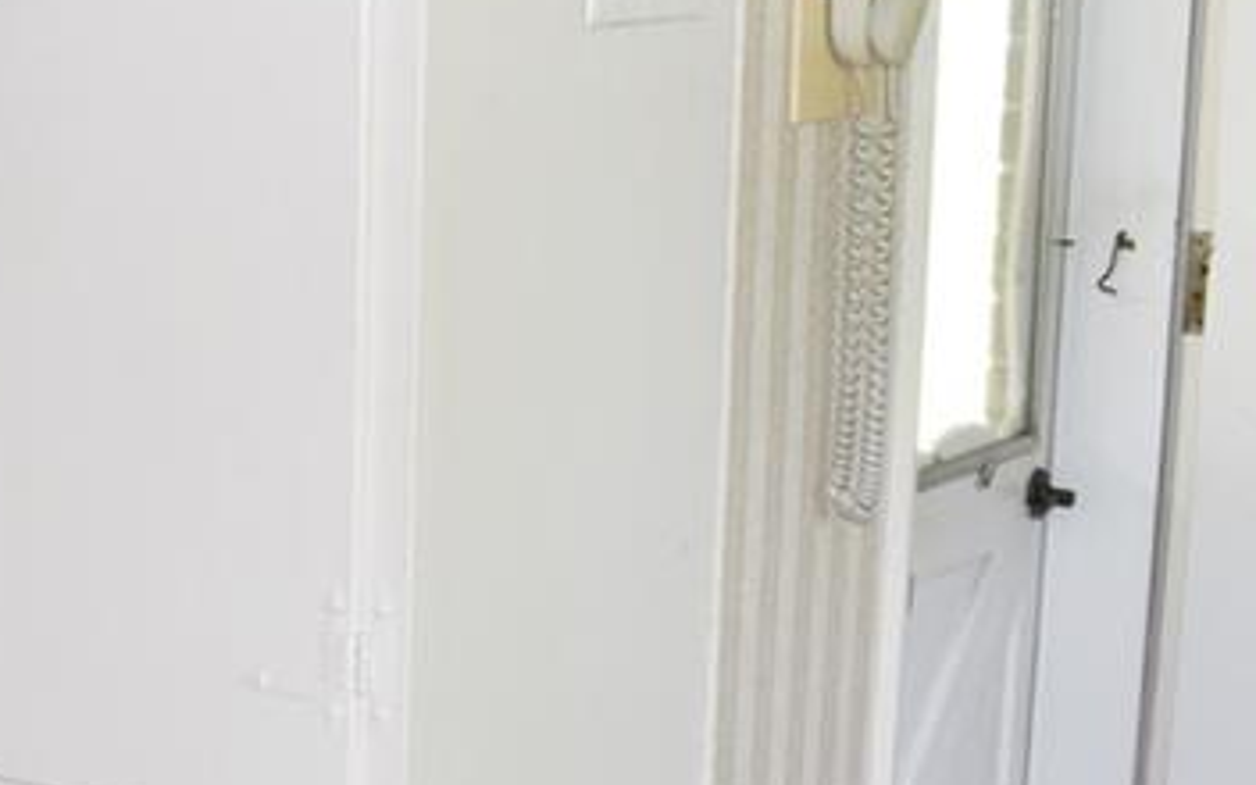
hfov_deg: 23.7
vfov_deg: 16.3
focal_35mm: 80
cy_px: 482
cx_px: -225
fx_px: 2738
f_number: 7.1
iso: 160
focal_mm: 18
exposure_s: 1/6
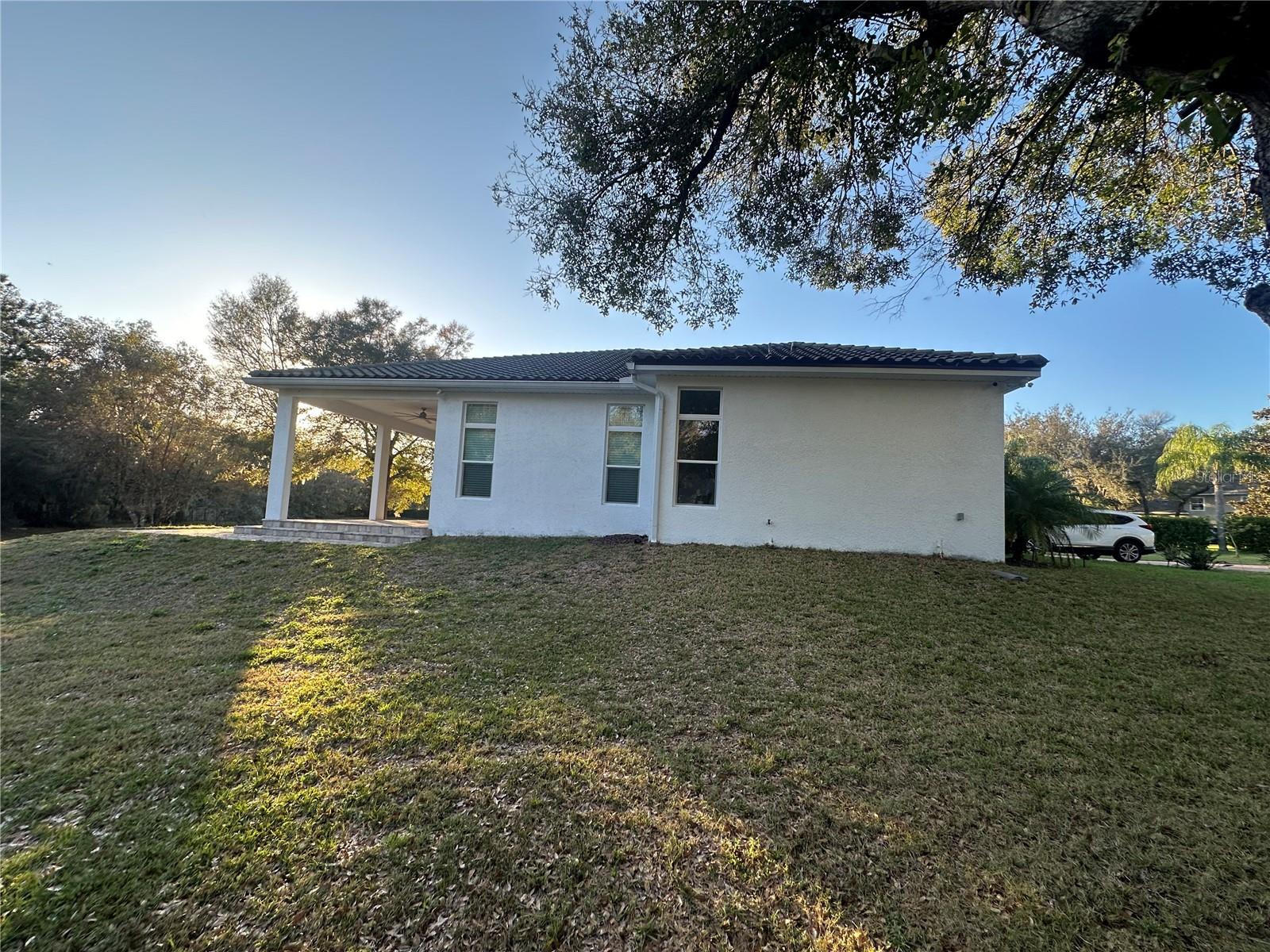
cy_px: 476
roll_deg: -3.6
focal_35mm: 14
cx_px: 635
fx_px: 514
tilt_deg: +5.4
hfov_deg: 102.1
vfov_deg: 85.7
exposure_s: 1/272
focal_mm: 2.22
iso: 40
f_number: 2.2
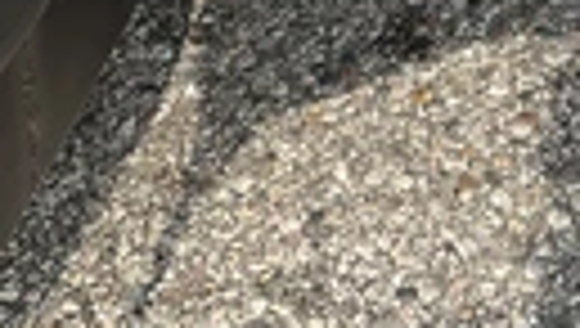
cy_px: -328
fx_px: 1509
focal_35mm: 98
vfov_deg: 11.2
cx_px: 629
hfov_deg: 20.8
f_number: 1.8
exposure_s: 1/568
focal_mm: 3
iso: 25
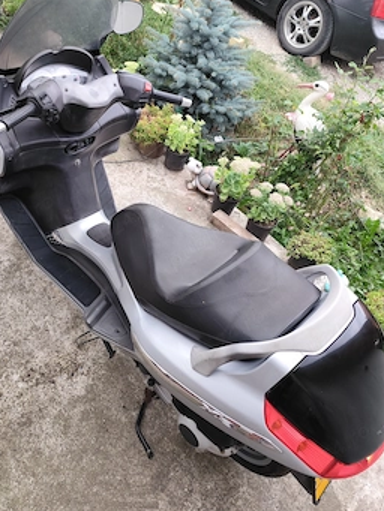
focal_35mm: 27
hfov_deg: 51.2
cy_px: 256
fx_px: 399
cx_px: 164
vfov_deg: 65.3
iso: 400
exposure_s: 1/50
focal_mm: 6.19
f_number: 1.65
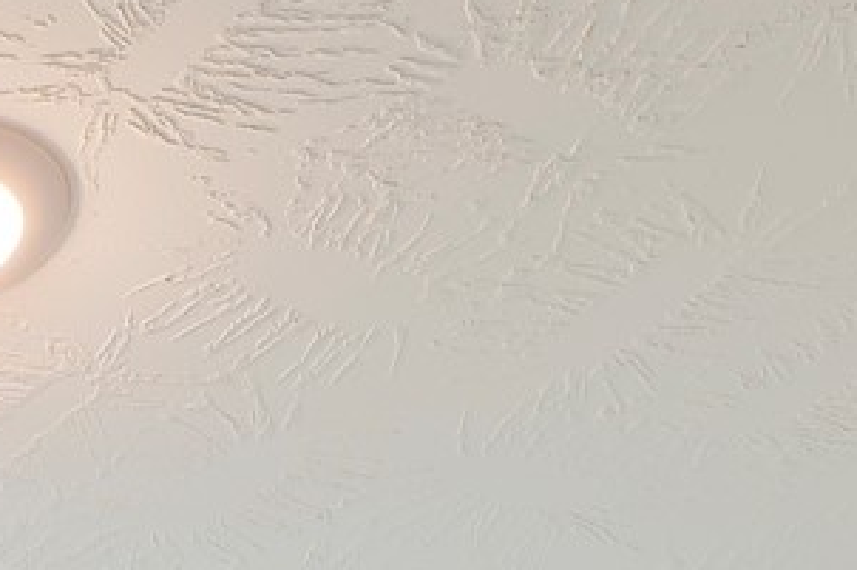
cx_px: -454
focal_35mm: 108
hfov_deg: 17.0
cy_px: 1940
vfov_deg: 9.0
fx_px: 2569
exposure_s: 1/2
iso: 125
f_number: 6.3
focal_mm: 15
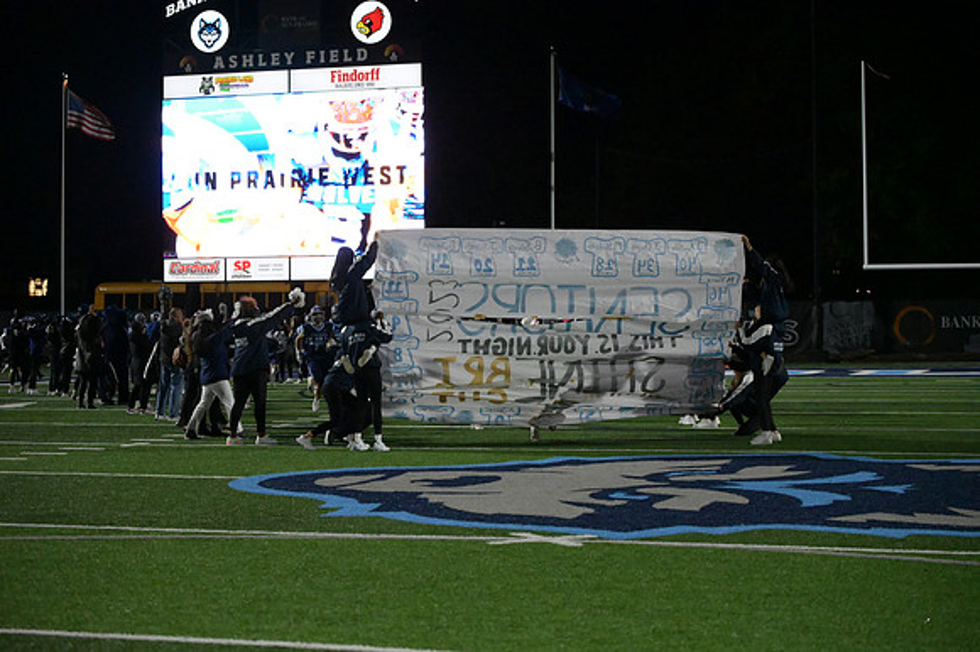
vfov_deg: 19.4
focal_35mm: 70
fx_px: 1904
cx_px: 490
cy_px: 326
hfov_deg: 28.9
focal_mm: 70
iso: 18000
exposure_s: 1/8000
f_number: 2.8
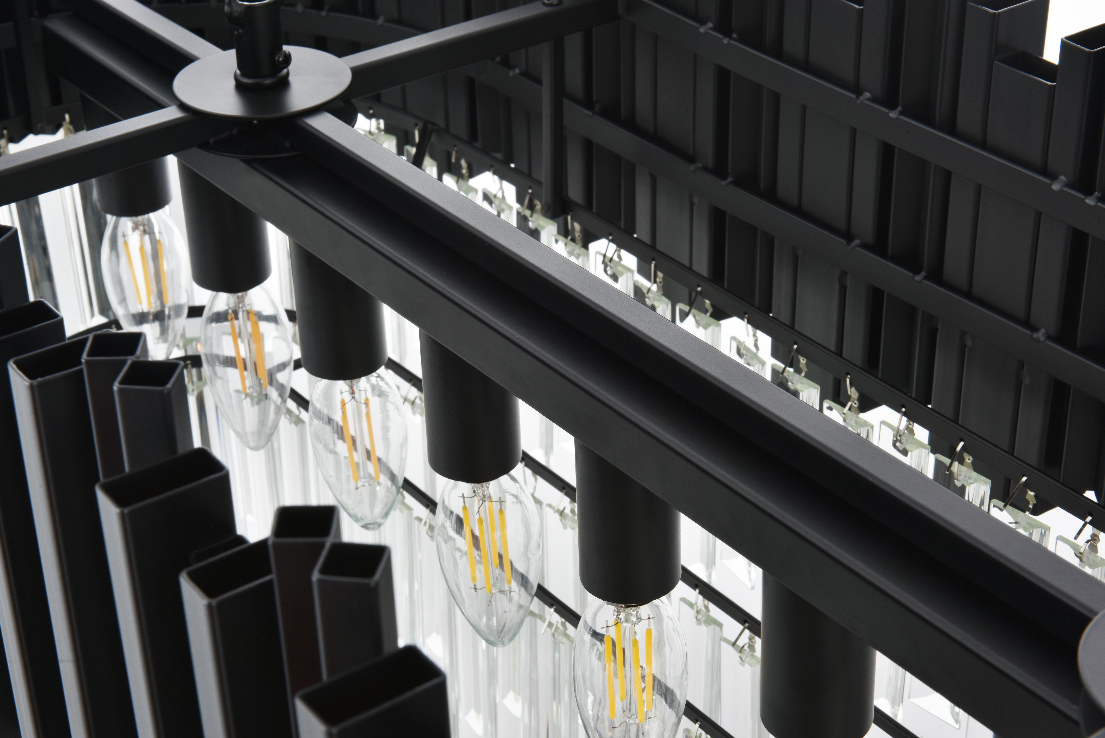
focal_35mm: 70
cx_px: 552
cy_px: 369
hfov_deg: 28.8
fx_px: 2149
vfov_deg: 19.5
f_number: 22
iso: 80
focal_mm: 70
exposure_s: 1/100
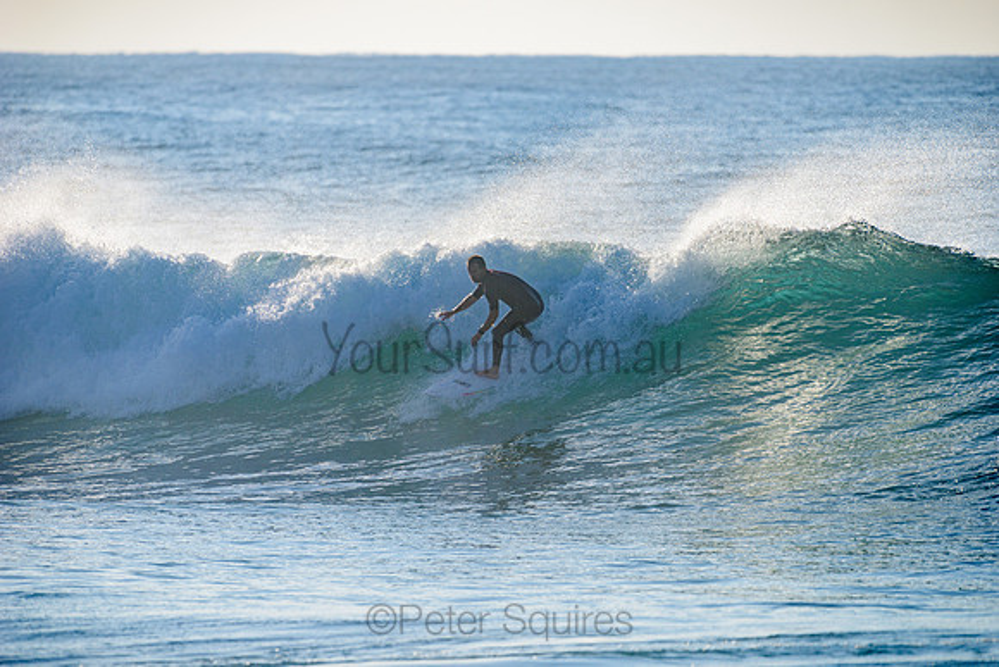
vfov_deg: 2.8
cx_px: 500
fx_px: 13878
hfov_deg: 4.1
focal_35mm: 500
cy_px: 334
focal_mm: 500
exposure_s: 1/2000
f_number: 5.6
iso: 140
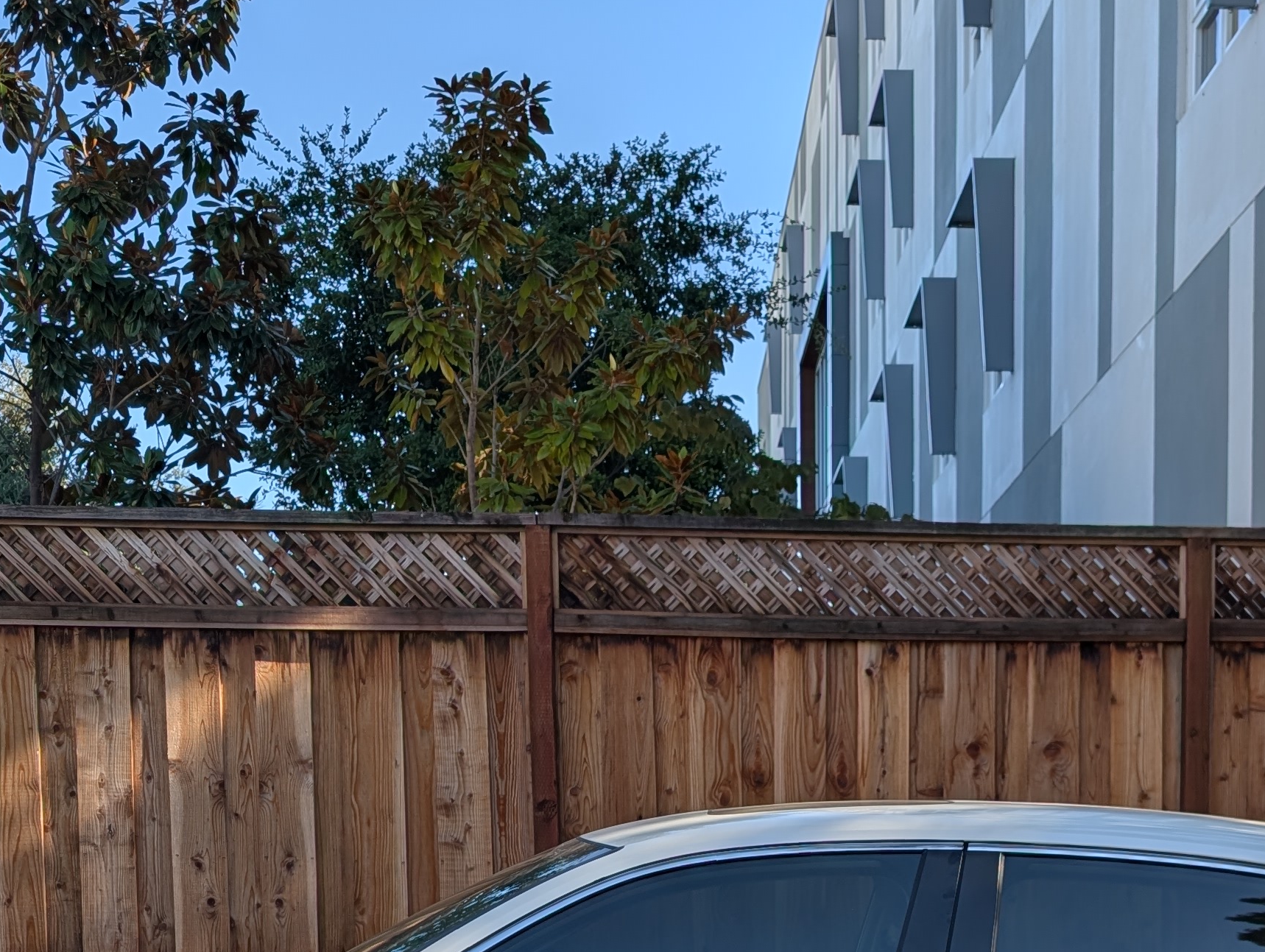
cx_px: 852
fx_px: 2086
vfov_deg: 23.7
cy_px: 1102
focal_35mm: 57
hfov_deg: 33.4
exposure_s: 1/451
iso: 20
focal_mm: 6.9
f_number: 1.68
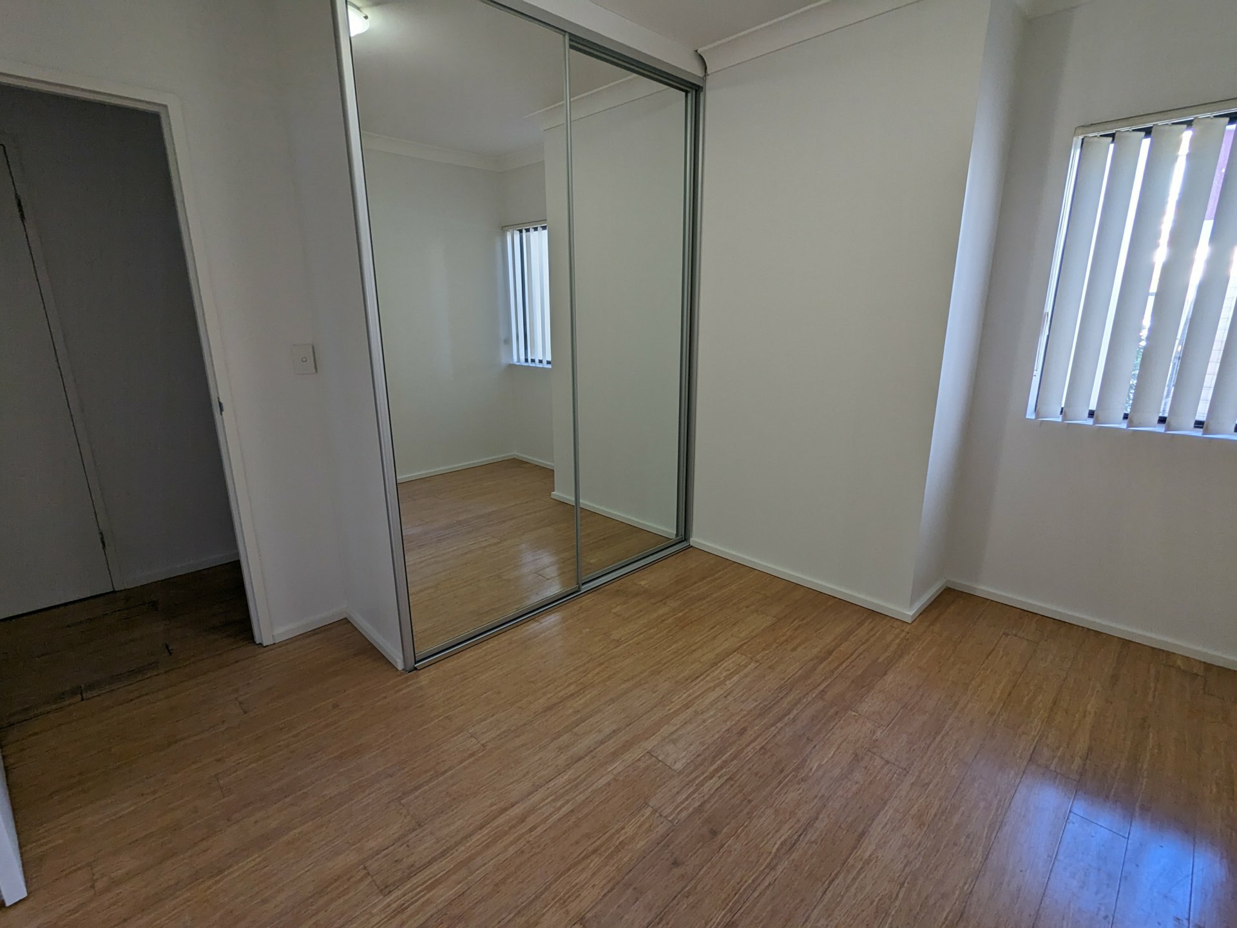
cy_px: 464
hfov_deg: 94.5
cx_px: 618
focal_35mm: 16
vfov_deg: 78.1
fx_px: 572
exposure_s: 1/100
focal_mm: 2.35
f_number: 2.2
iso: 206
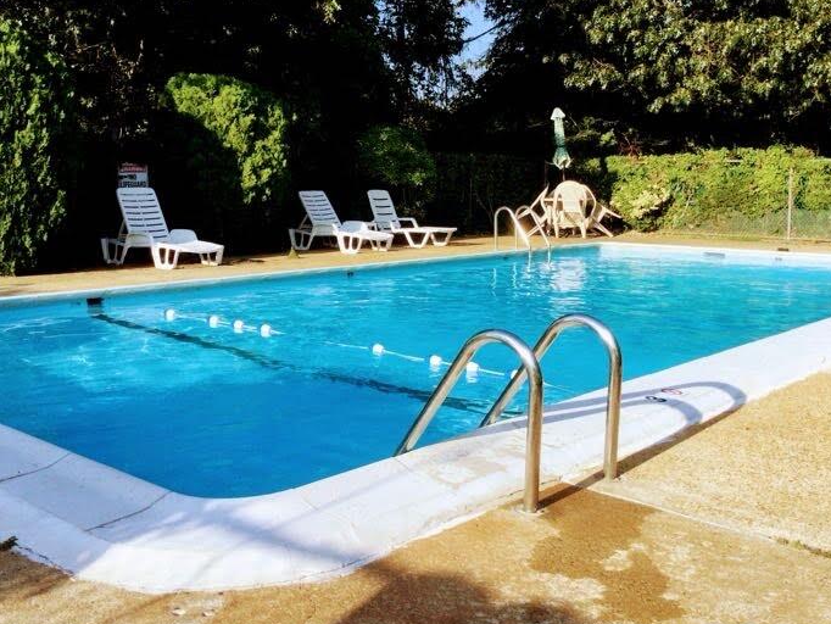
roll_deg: -0.4
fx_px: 913
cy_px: 260
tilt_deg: -5.4
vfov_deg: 37.6
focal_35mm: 38
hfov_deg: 49.0
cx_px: 411
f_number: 2.4
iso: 25
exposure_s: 1/799
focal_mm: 3.3
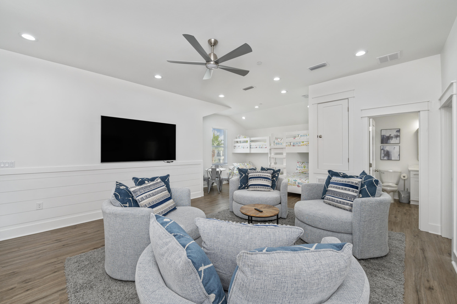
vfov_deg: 81.1
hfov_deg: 104.3
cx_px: 228
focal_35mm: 14
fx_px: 178
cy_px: 152
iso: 320
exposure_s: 1/30
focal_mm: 14
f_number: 9
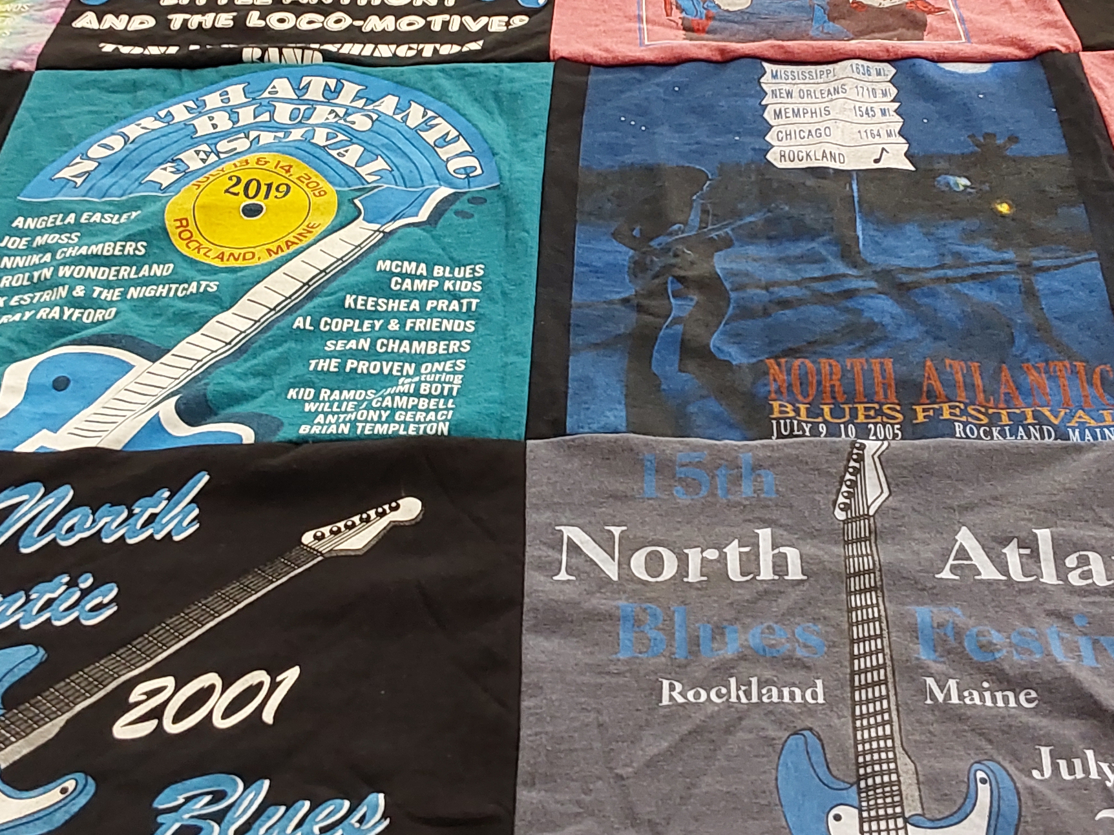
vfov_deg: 27.3
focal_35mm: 53
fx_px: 1706
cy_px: 243
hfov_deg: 36.2
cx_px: 587
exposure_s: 1/50
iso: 160
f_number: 1.9
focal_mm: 2.91
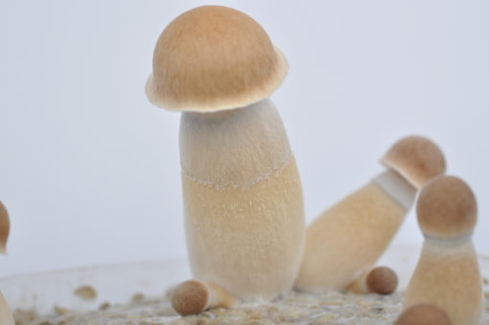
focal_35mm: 75
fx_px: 1018
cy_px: 162
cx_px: 244
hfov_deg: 27.0
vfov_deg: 18.1
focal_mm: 50
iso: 200
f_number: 6.3
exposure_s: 1/160
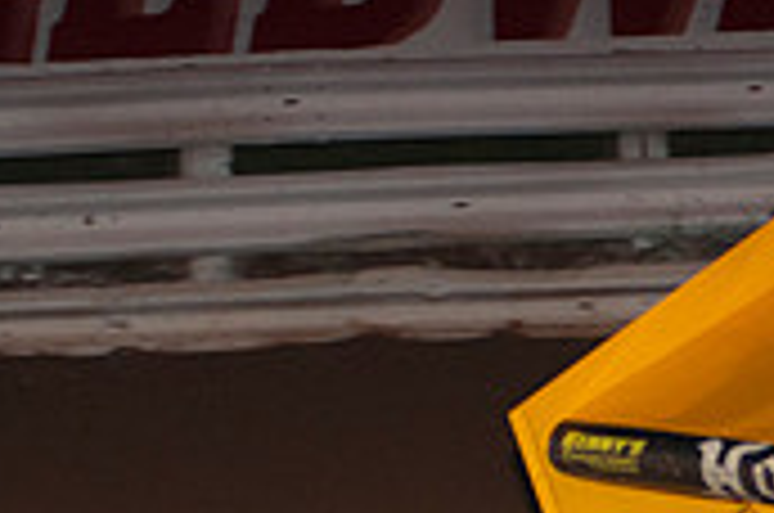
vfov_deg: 3.4
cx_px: 891
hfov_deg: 5.1
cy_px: 670
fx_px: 8713
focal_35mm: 406
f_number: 3.2
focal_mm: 80
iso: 250
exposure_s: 1/400
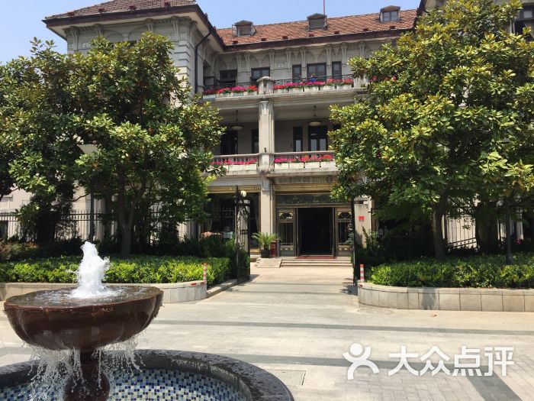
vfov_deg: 48.2
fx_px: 447
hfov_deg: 61.7
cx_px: 267
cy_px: 200
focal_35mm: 29
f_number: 2.2
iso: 32
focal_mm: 4.15
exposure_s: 1/1412
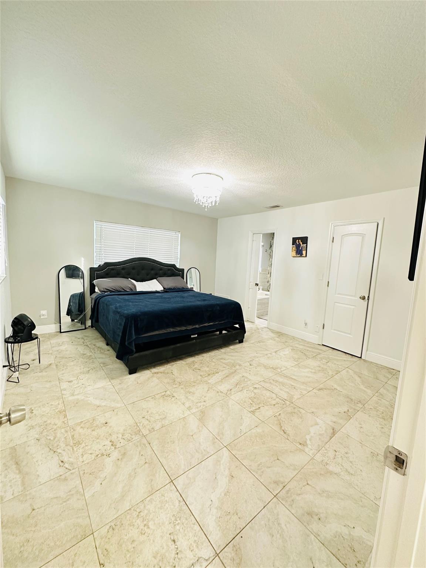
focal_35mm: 14
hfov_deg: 85.7
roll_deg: -3.5
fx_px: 230
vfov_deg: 102.1
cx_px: 213
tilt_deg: -6.4
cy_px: 284
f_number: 2.2
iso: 800
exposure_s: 1/60
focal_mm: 2.22
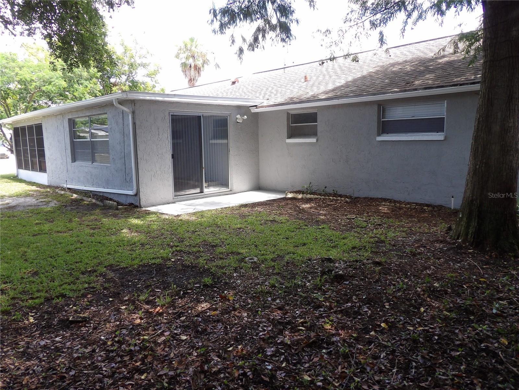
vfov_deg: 56.8
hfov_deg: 71.6
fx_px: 360
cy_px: 195
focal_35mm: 24
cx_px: 260
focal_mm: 4.3
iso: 100
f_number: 3.2
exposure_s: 1/131
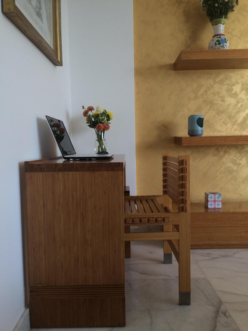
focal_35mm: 29
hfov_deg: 48.2
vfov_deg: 61.7
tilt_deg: -4.6
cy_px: 166
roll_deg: +1.6
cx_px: 124
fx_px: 277
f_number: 2.2
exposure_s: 1/241
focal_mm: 4.15
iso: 32
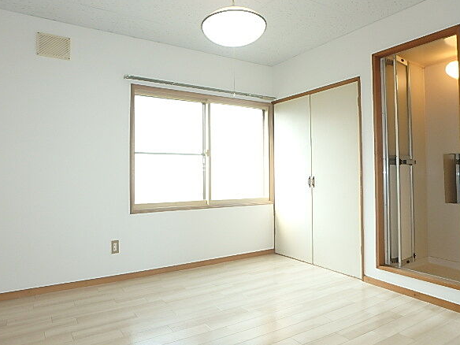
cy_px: 161
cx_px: 217
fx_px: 306
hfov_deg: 73.9
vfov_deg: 58.8
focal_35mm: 23
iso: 125
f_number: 3.5
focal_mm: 3.7
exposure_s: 1/60
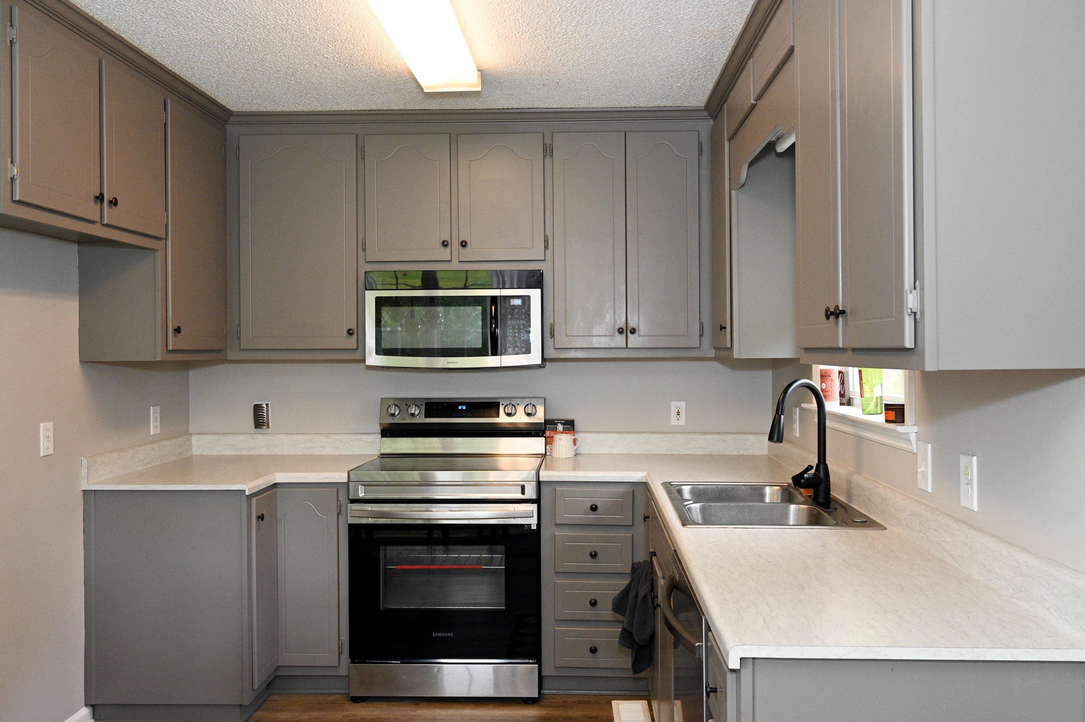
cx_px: 560
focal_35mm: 31
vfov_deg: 42.8
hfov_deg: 61.0
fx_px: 920
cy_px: 359
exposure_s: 1/160
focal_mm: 27.5
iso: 2500
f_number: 6.3
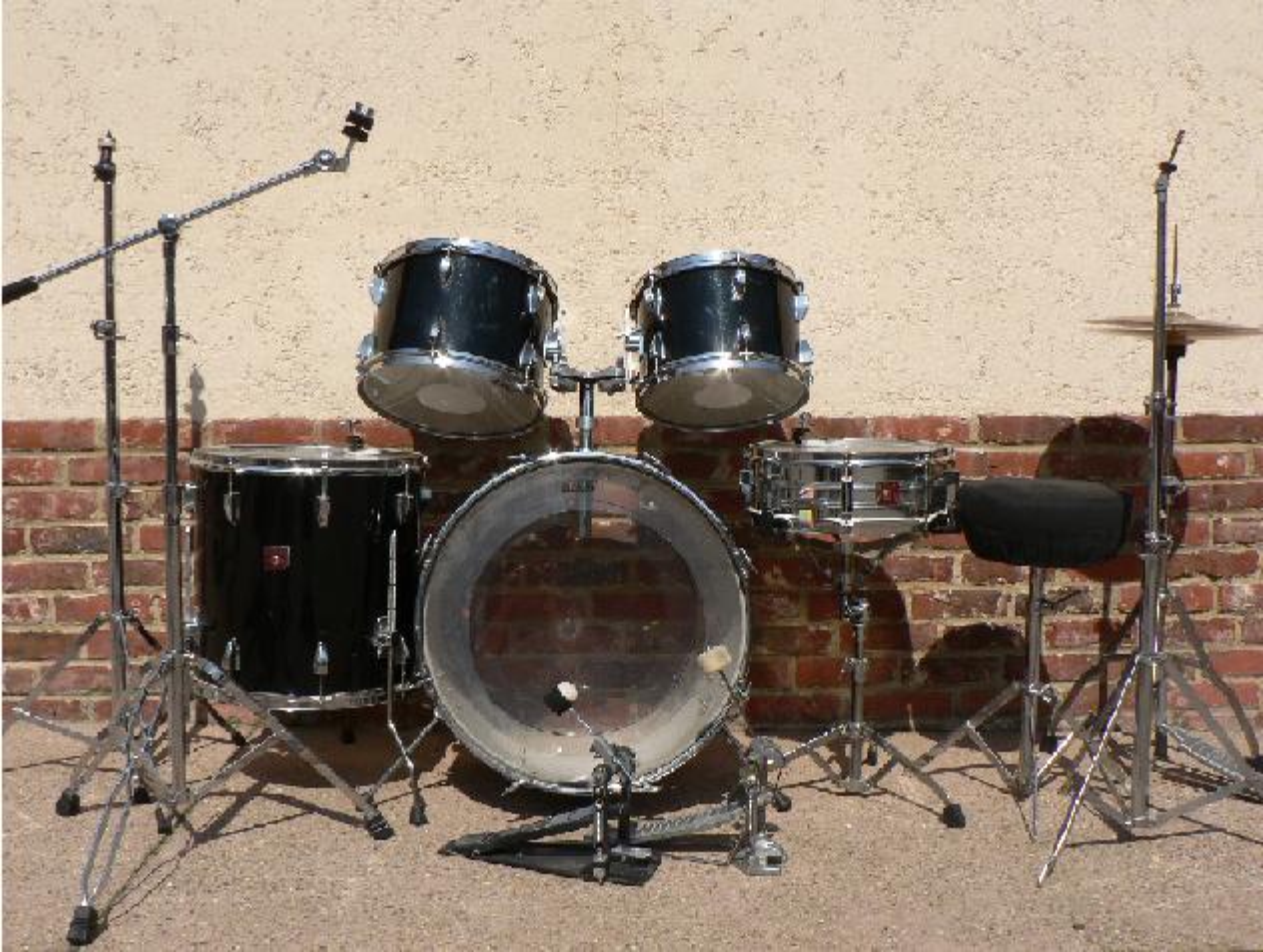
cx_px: 632
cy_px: 476
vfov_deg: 39.8
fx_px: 1315
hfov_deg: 51.3
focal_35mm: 36
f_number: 5.6
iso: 80
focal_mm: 6
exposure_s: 1/500
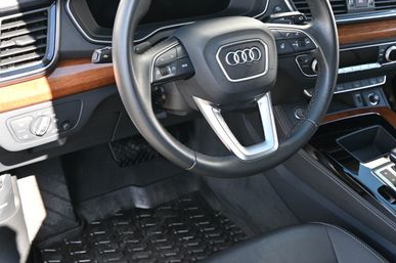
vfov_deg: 27.7
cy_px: 99
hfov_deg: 40.1
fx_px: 532
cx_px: 278
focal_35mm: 48
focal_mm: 19.5
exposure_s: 1/250
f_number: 4
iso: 400
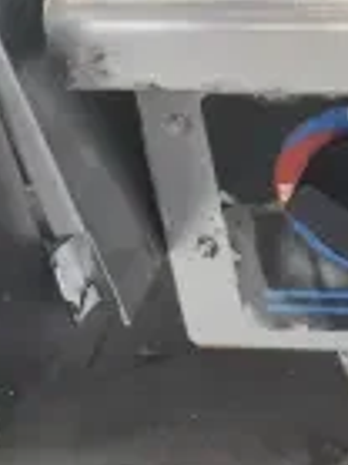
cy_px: -75
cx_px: 873
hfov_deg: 8.7
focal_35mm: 152
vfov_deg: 12.7
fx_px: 2041
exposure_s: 1/160
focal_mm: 24
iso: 6400
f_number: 6.3
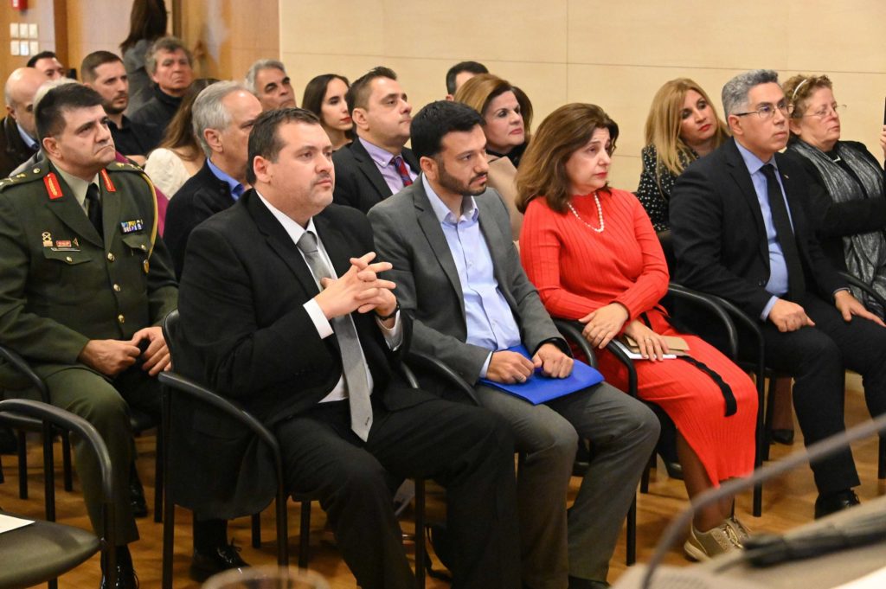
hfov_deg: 26.0
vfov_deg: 17.5
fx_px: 1918
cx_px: 443
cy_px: 294
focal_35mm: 78
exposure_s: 1/320
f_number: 5.6
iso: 28800
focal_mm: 78
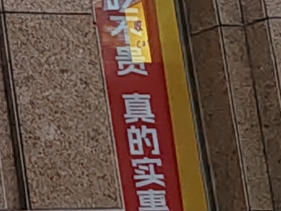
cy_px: -133
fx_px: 2297
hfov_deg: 6.5
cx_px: -476
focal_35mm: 283
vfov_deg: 5.2
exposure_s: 1/100
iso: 80
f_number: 1.9
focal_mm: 6.12
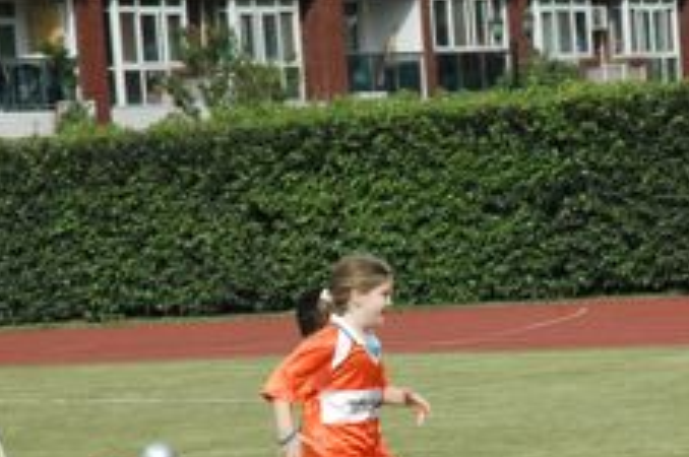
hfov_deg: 11.0
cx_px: 552
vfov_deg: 7.3
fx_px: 3555
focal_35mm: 186
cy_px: 393
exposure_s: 1/500
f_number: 11
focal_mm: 70
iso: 400
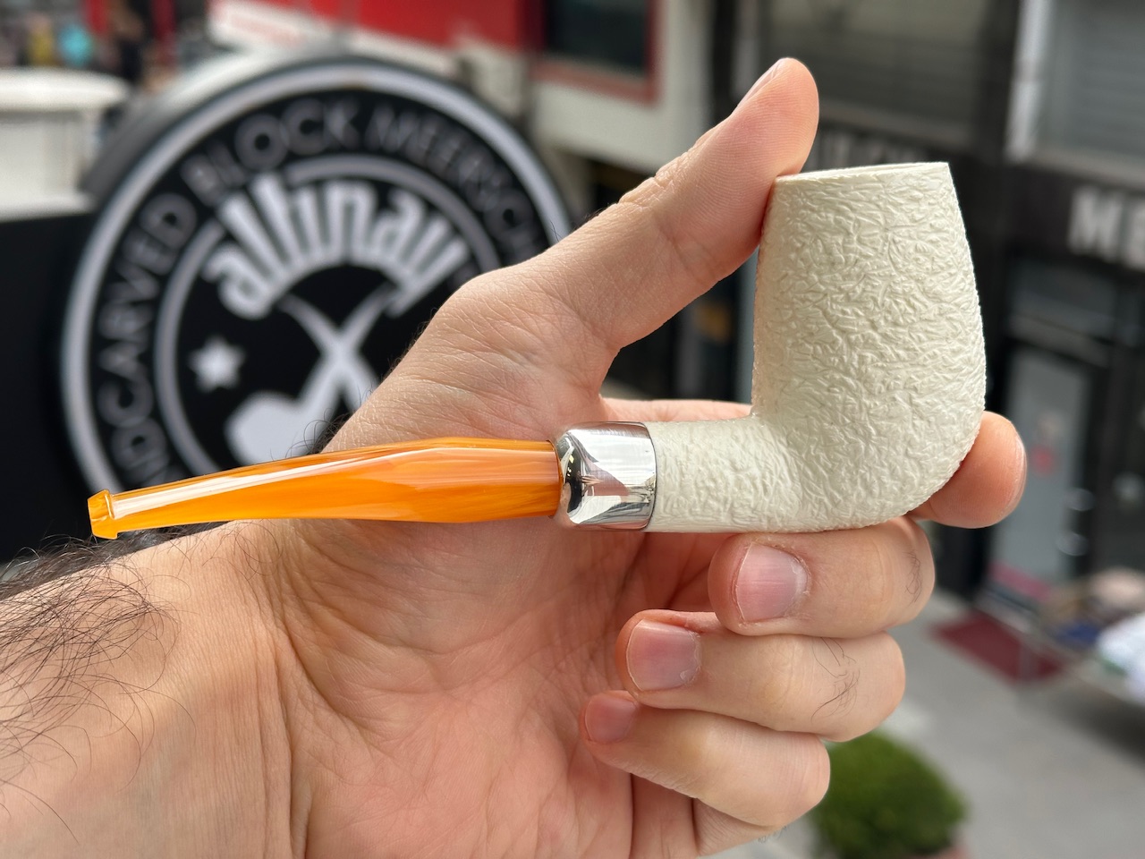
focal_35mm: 48
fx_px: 1588
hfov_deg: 39.7
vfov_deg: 30.3
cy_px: 430
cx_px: 572
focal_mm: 6.86
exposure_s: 1/830
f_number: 1.78
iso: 64
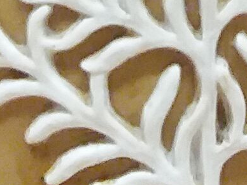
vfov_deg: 4.8
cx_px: 108
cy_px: -347
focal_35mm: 298
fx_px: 2126
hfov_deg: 6.6
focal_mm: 3.7
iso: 200
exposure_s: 1/100
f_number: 1.9
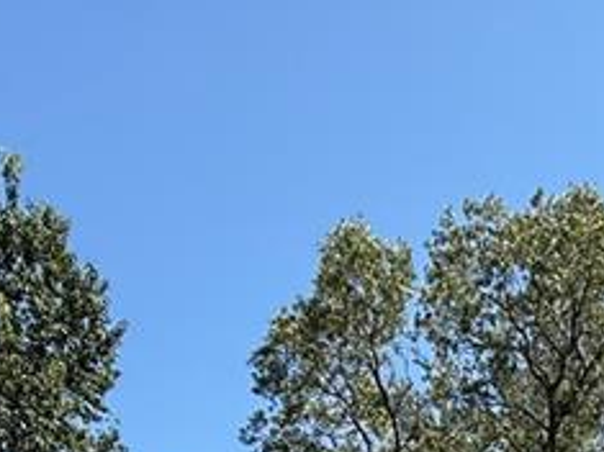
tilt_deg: -3.3
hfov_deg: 28.8
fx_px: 1064
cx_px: 658
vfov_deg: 17.5
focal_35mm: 61
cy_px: 894
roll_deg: +2.9
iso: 50
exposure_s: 1/928
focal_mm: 2.22
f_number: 2.2
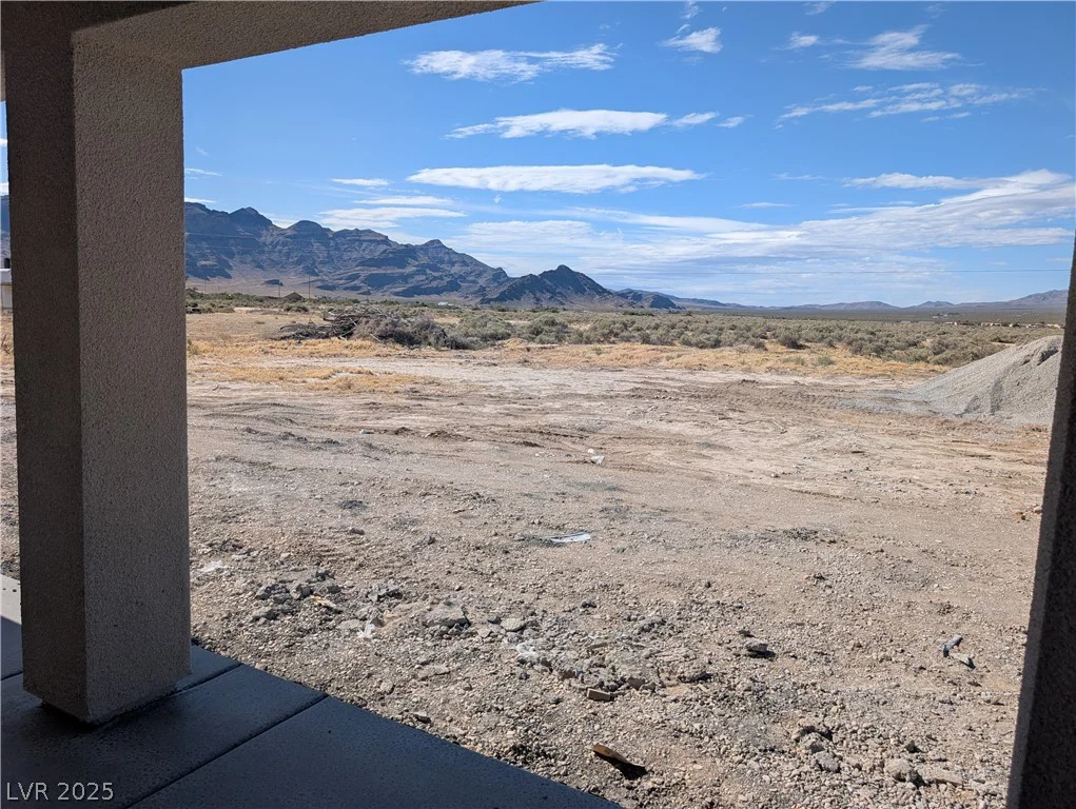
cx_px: 538
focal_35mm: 24
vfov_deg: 56.9
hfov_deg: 71.5
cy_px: 404
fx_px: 747
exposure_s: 1/1527
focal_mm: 6.9
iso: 21
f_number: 1.68
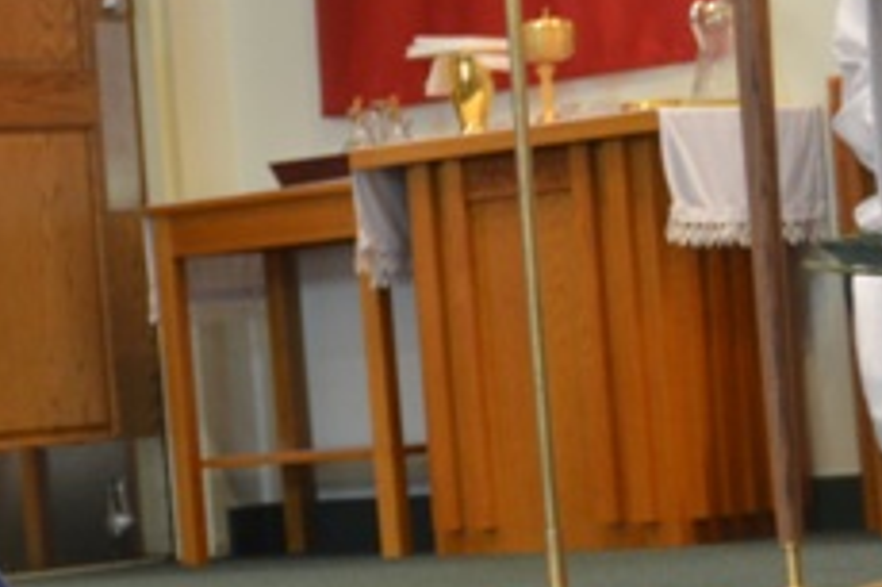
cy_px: 391
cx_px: -314
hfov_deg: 11.4
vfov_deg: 7.8
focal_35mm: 175
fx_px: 4284
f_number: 4.5
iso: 1250
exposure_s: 1/30
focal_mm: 42
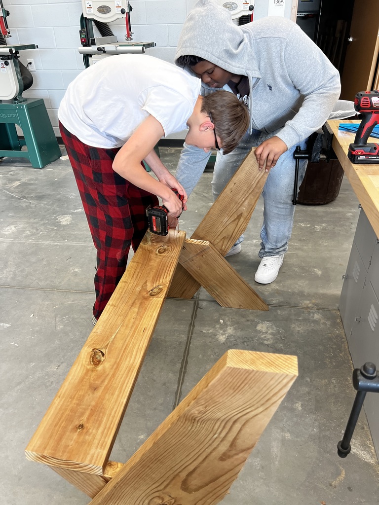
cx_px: 190
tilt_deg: -33.0
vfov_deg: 67.3
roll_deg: +4.9
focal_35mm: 26
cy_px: 252
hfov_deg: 53.1
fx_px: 380
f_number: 1.5
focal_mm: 5.7
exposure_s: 1/120
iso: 100
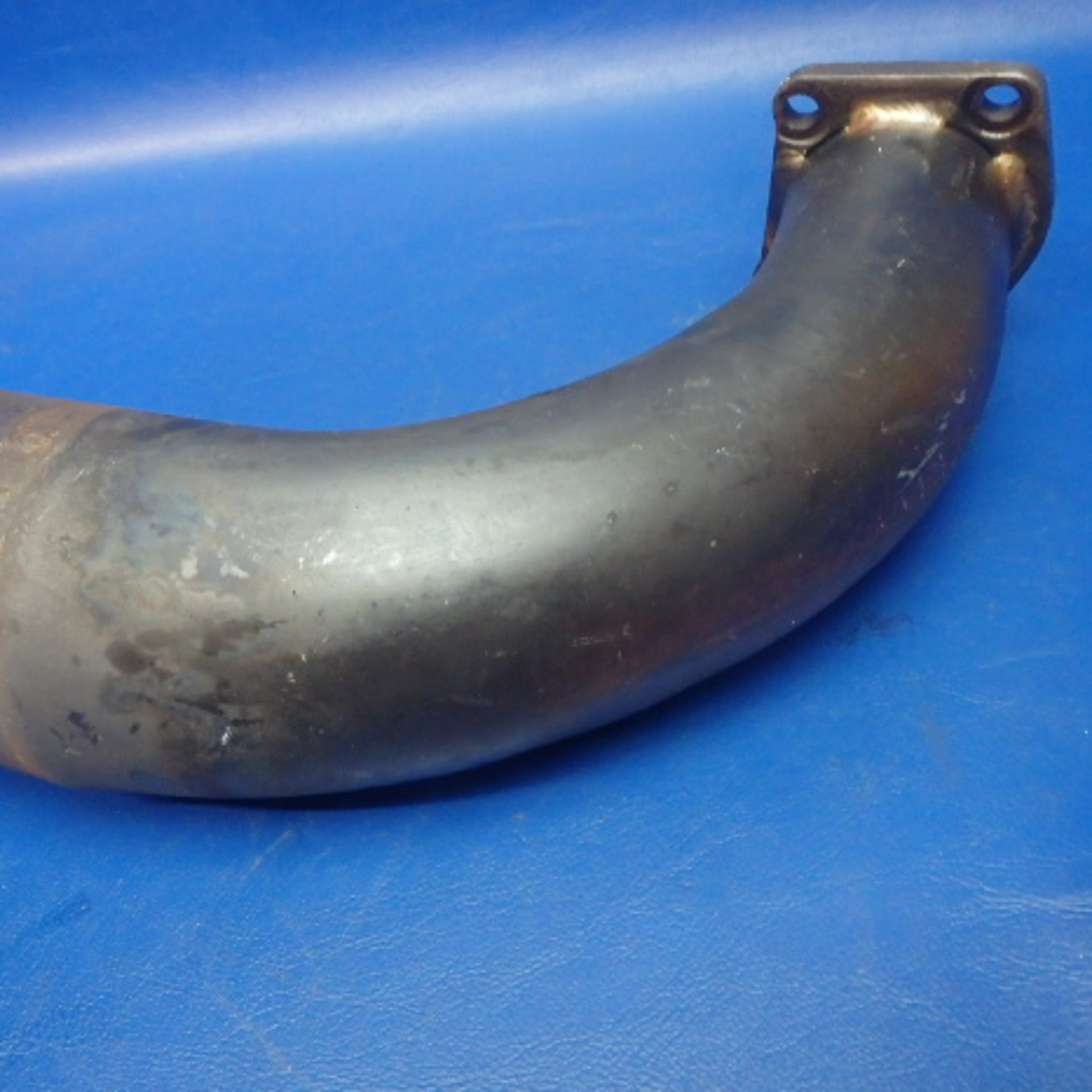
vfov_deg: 48.4
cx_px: 405
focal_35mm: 34
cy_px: 553
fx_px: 1213
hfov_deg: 48.0
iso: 800
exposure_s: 1/30
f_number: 3.9
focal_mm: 5
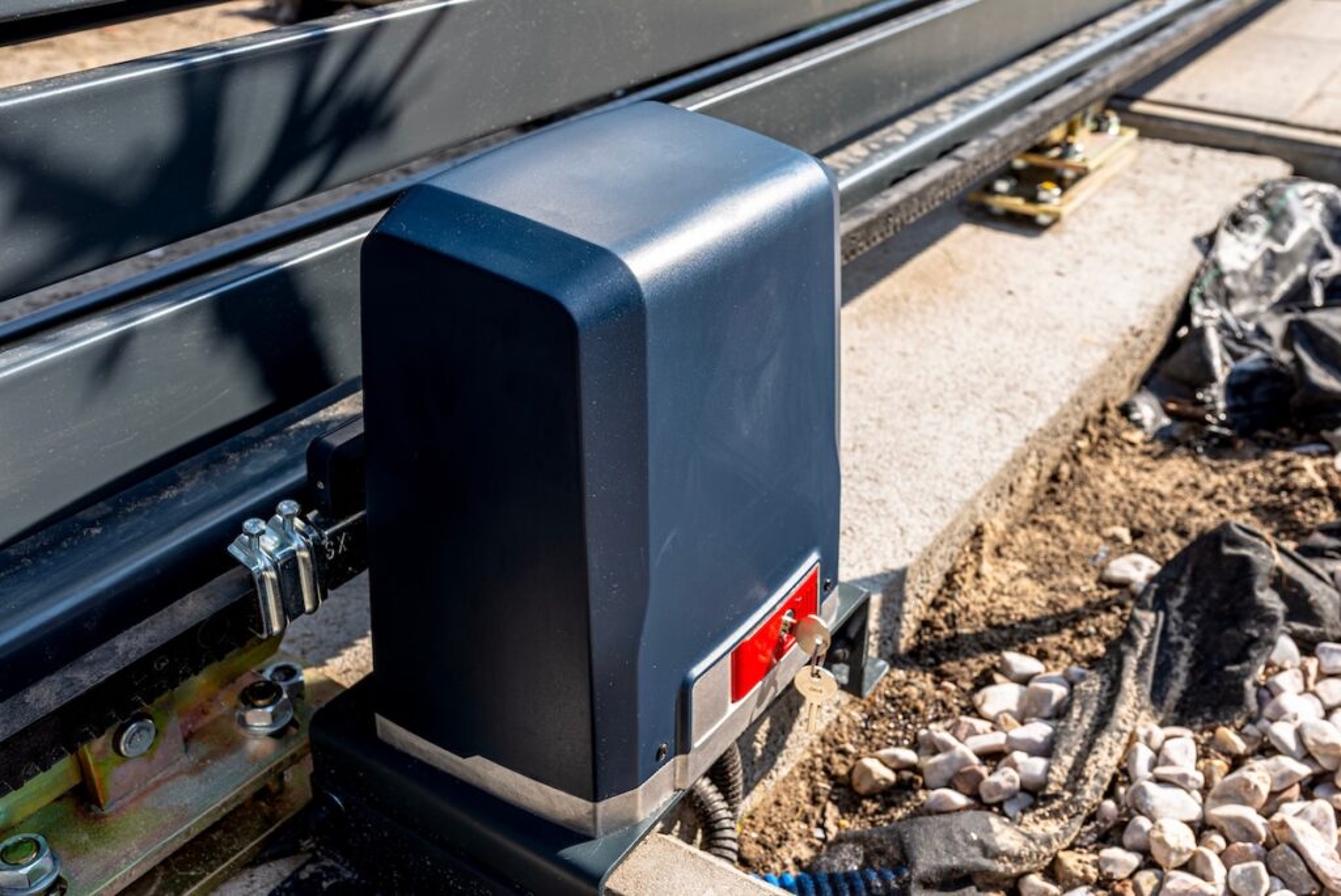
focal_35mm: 35
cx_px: 670
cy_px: 448
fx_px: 1304
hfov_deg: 54.4
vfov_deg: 37.9
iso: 100
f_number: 8
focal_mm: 35
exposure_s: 1/80
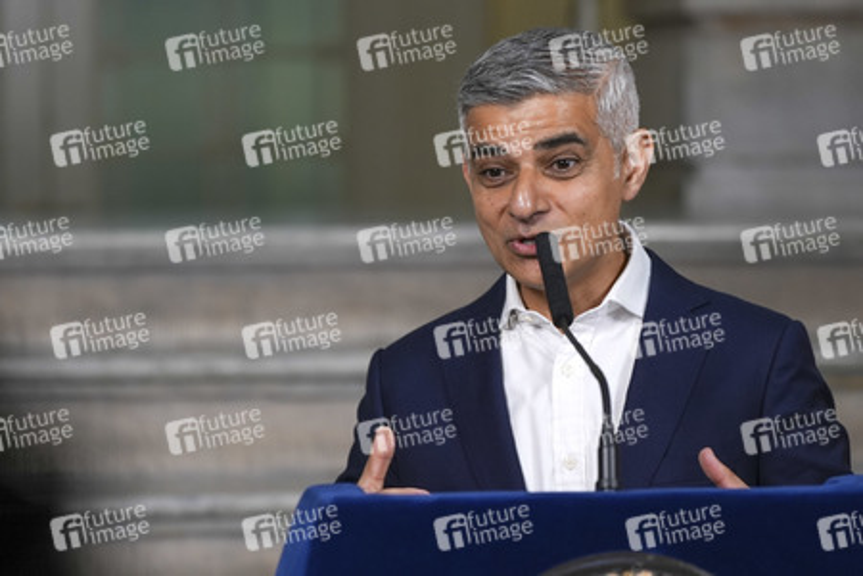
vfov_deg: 6.1
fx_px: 5369
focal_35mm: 224
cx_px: 432
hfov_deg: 9.2
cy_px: 288
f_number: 5.6
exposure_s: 1/400
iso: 2500
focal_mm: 224
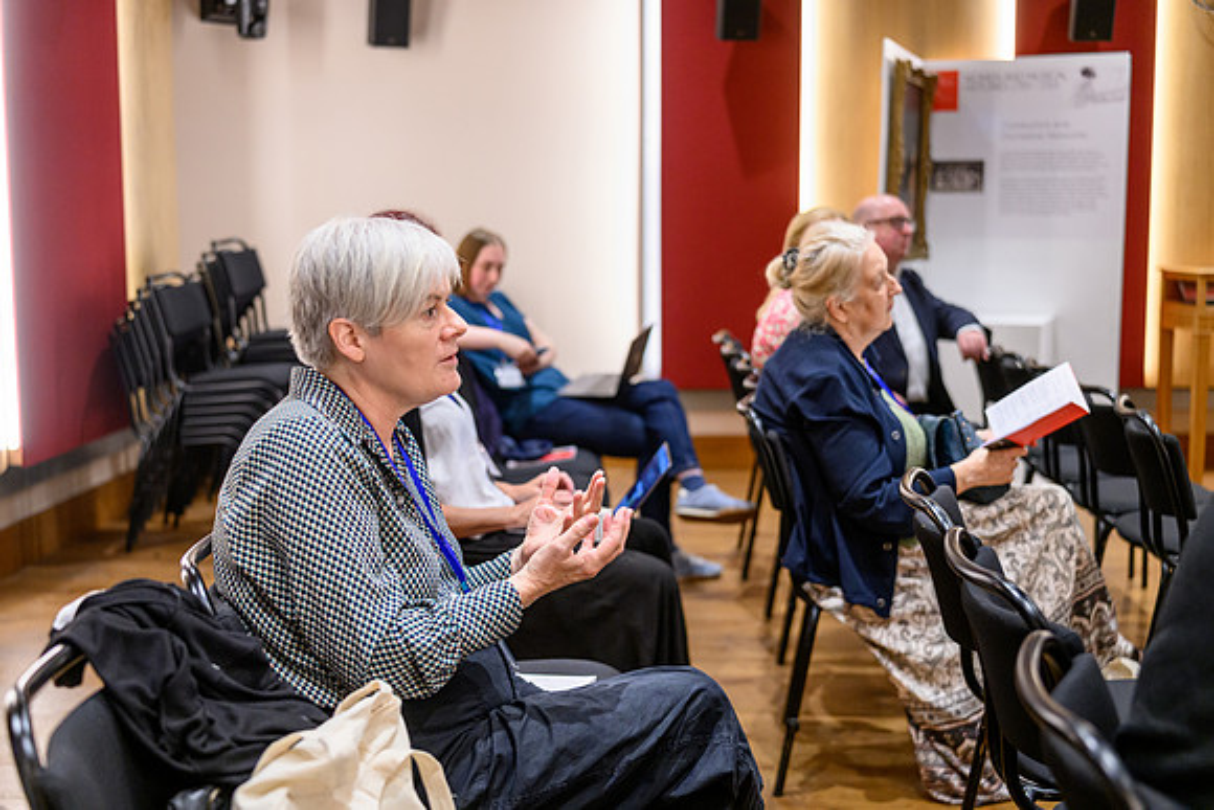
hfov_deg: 47.3
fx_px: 1387
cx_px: 607
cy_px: 405
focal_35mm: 41
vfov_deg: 32.6
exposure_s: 1/125
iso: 1800
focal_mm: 41
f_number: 2.1
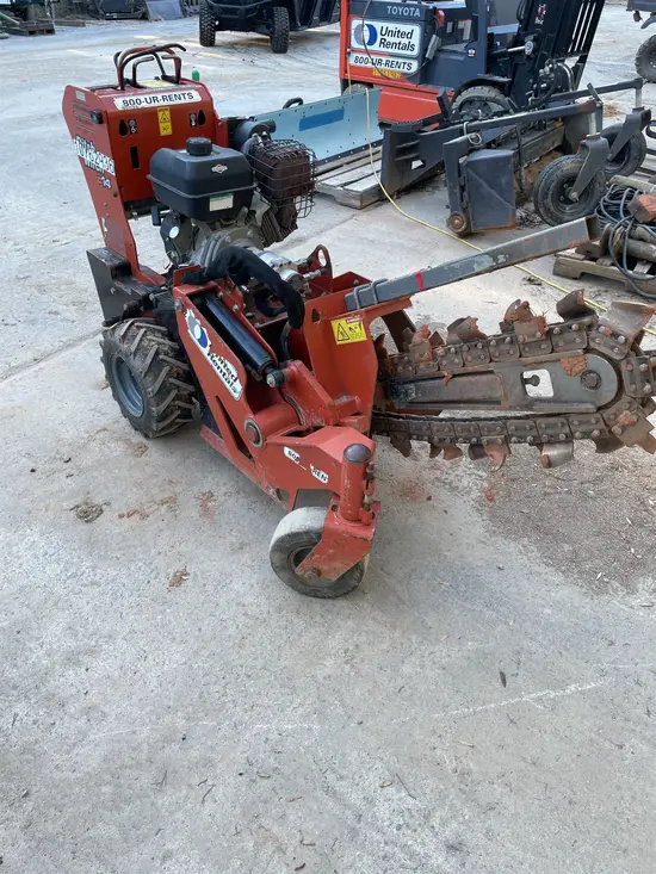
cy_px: 437
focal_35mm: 26
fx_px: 657
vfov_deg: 67.3
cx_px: 328
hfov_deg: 53.1
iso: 32
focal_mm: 4.2
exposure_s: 1/128
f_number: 1.6
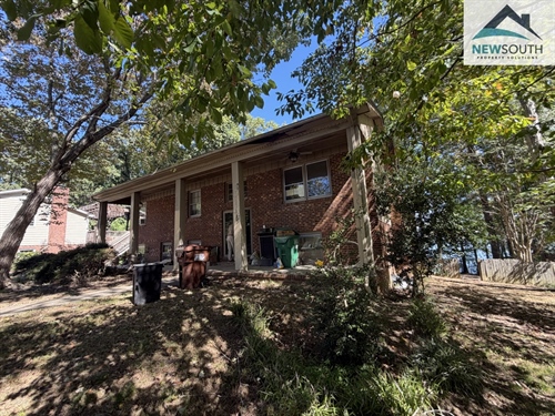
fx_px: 224
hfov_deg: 102.1
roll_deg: +3.0
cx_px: 278
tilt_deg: +7.3
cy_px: 208
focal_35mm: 14
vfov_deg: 85.7
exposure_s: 1/121
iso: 50
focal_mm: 2.22
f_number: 2.2
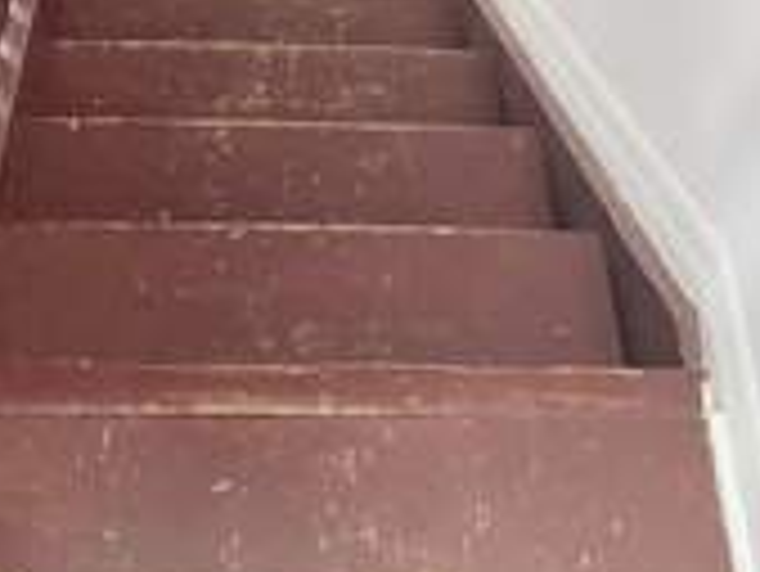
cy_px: -212
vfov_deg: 19.6
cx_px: 355
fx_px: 1494
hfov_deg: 28.5
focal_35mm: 68
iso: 500
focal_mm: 6.76
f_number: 1.78
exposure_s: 1/60
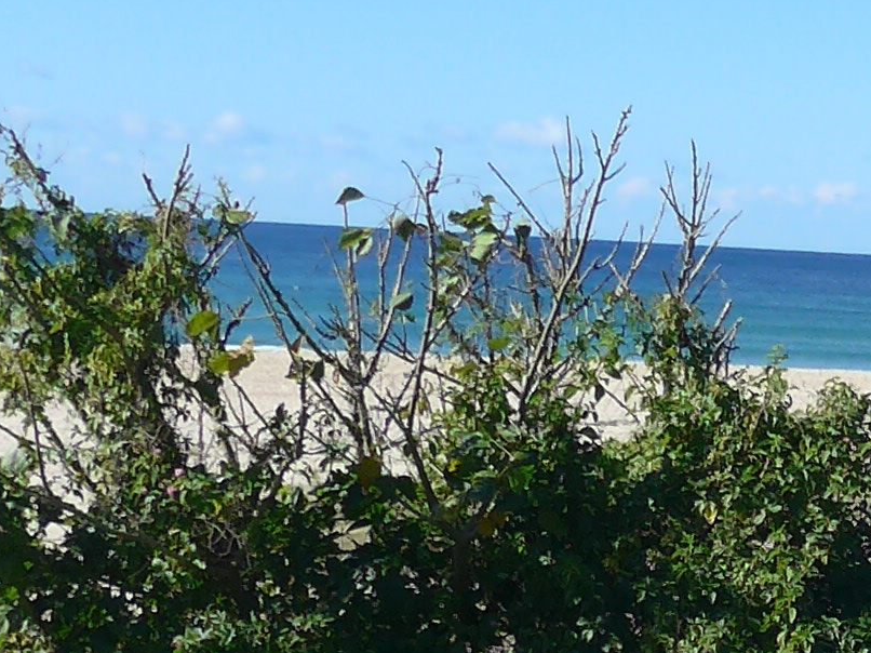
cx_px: 1518
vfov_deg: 9.7
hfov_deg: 12.6
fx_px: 3622
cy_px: 1217
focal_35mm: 144
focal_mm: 6
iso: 80
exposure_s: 1/1300
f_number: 2.8
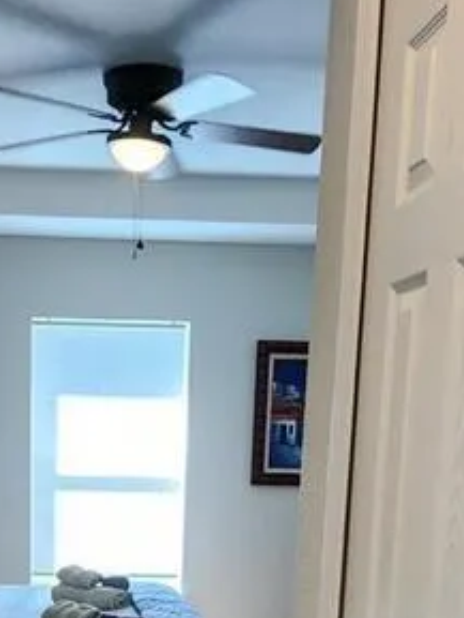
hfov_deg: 26.5
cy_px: 667
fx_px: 964
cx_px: 92
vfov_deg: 31.8
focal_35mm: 54
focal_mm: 2.2
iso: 125
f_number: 2.2
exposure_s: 1/60
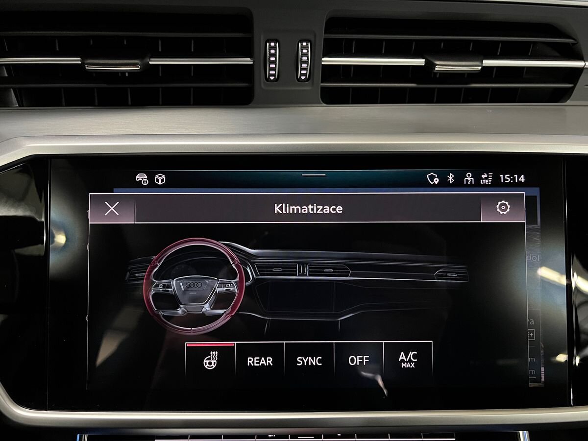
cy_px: 220
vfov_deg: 53.1
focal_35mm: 26
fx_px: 442
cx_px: 294
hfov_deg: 67.3
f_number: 1.5
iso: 500
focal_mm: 5.7
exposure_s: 1/34
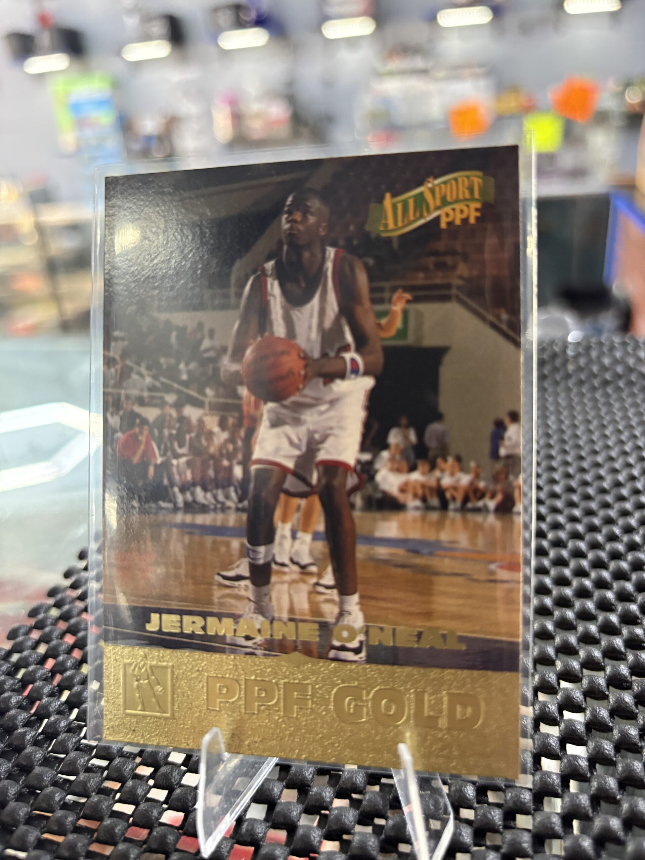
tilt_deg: -24.5
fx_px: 646
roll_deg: +4.5
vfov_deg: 67.3
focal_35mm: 26
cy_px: 430
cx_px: 322
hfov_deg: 53.1
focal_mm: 5.96
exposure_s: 1/60
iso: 500
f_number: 1.6
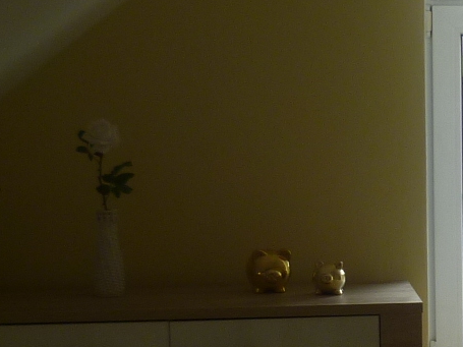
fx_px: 1685
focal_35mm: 126
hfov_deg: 15.1
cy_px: 278
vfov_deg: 11.7
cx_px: 565
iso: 80
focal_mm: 5
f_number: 2.8
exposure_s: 1/125
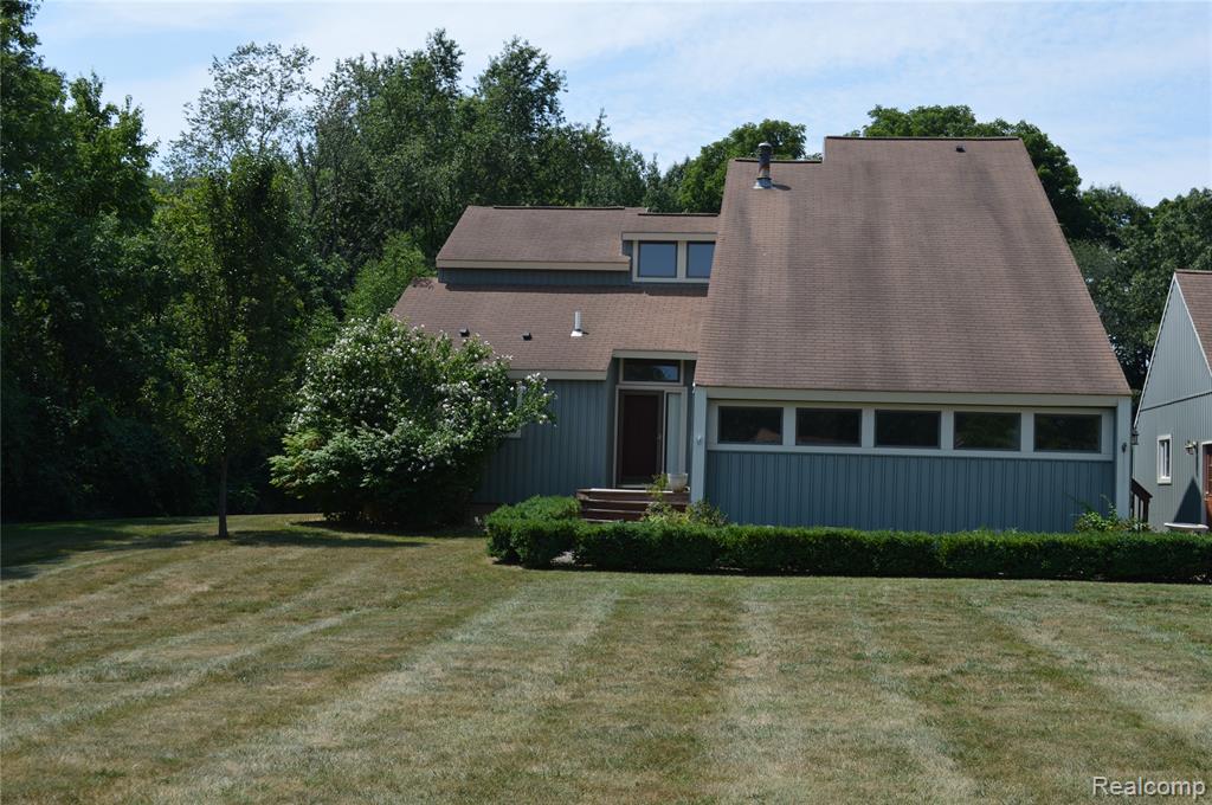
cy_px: 402
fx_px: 1463
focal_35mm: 44
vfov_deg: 30.8
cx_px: 606
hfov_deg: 45.0
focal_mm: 29
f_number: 7.1
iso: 100
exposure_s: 1/200
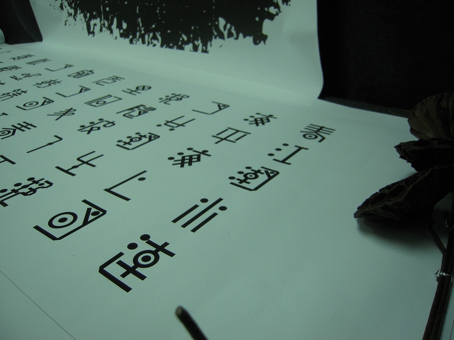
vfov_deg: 49.7
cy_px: 170
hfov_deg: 63.4
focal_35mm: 28
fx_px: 367
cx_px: 227
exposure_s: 1/30
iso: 125
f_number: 2.7
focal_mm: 5
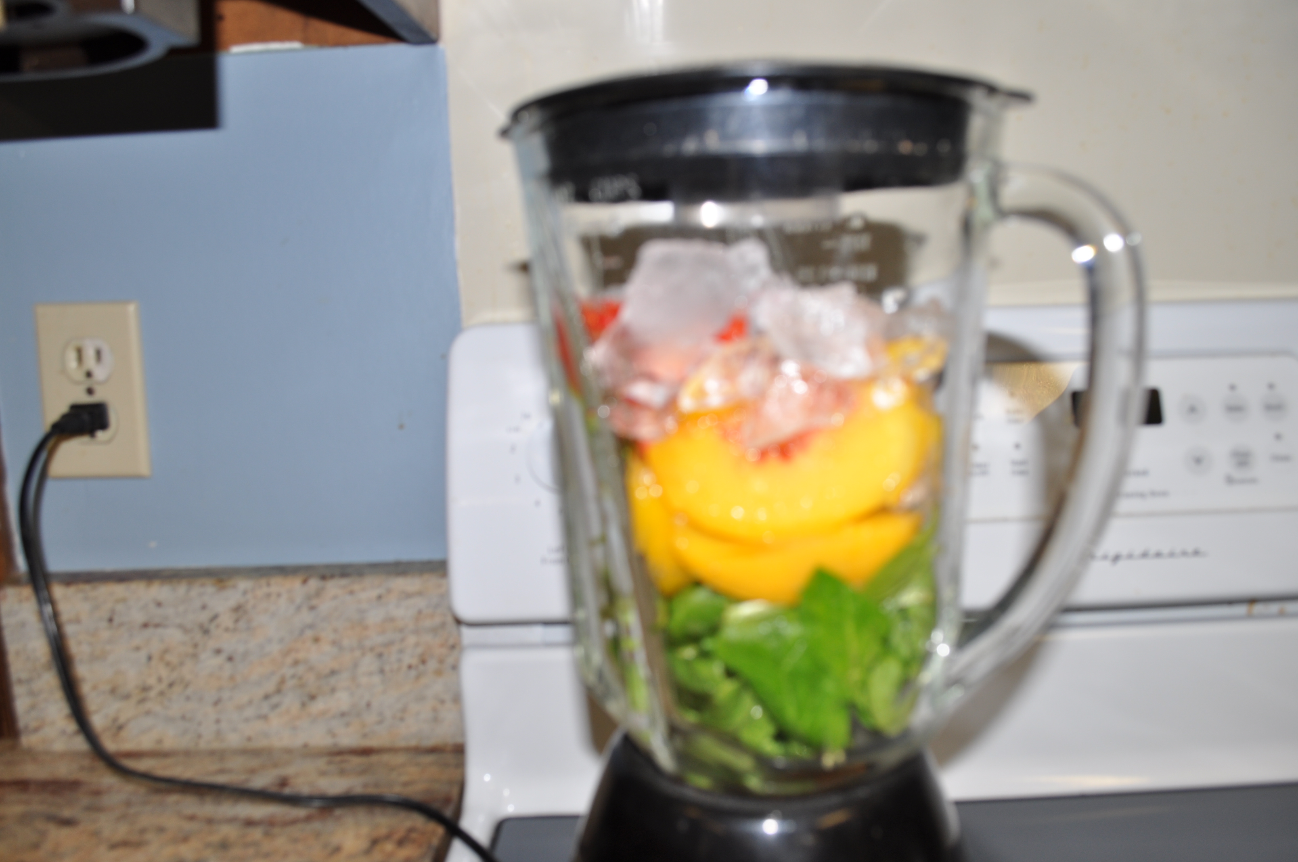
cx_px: 649
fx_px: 972
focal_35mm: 27
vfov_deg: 47.8
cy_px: 431
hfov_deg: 67.4
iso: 200
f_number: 5.6
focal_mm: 18
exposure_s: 1/30
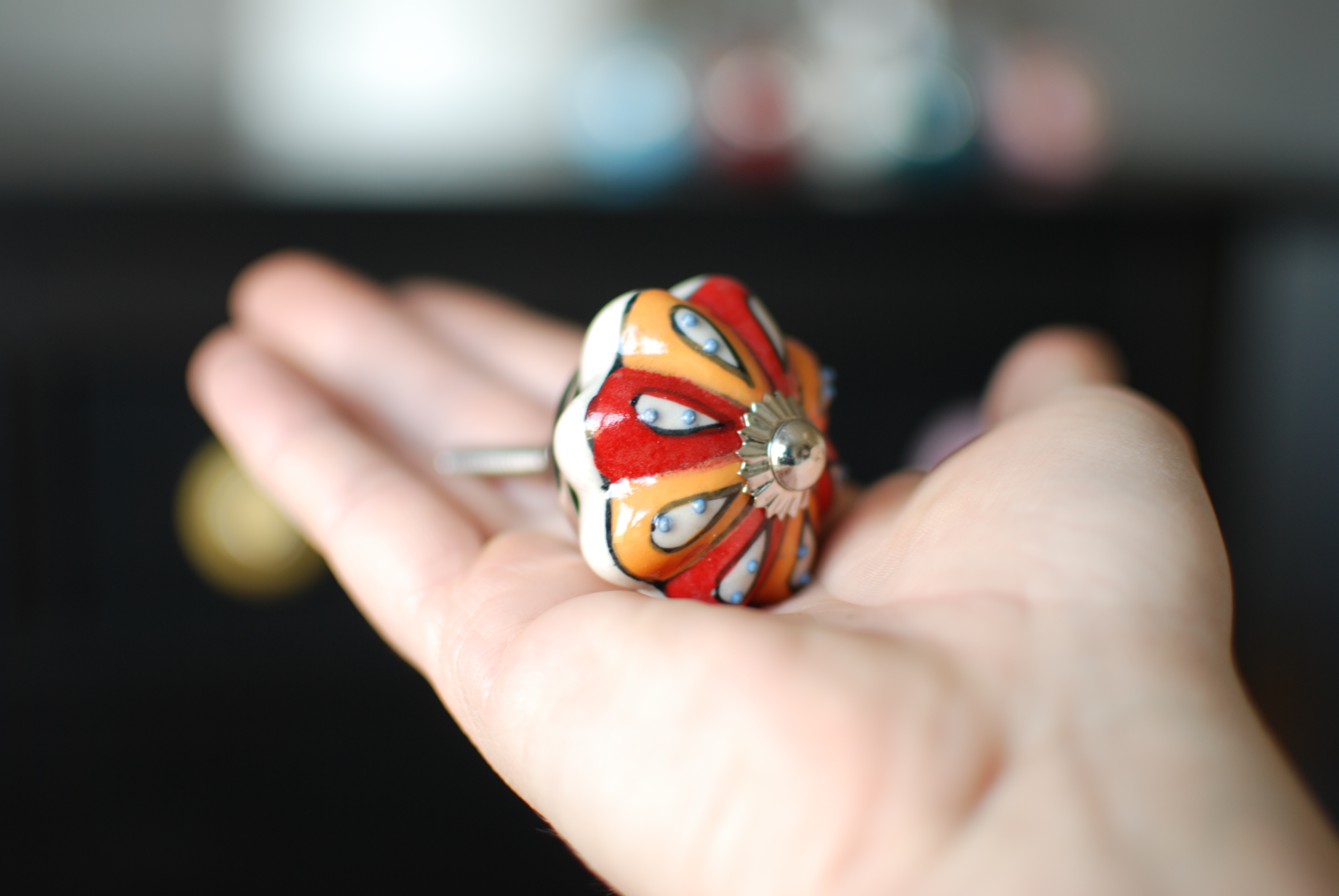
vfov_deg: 25.8
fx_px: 1955
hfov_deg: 37.8
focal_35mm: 52
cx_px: 670
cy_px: 448
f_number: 1.8
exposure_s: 1/40
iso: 100
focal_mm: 35
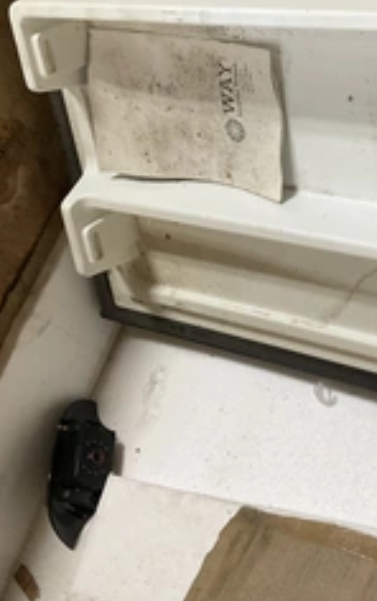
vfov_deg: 38.0
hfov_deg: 24.4
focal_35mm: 52
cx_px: 318
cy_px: 160
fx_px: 853
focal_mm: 3
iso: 200
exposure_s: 1/60
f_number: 1.8
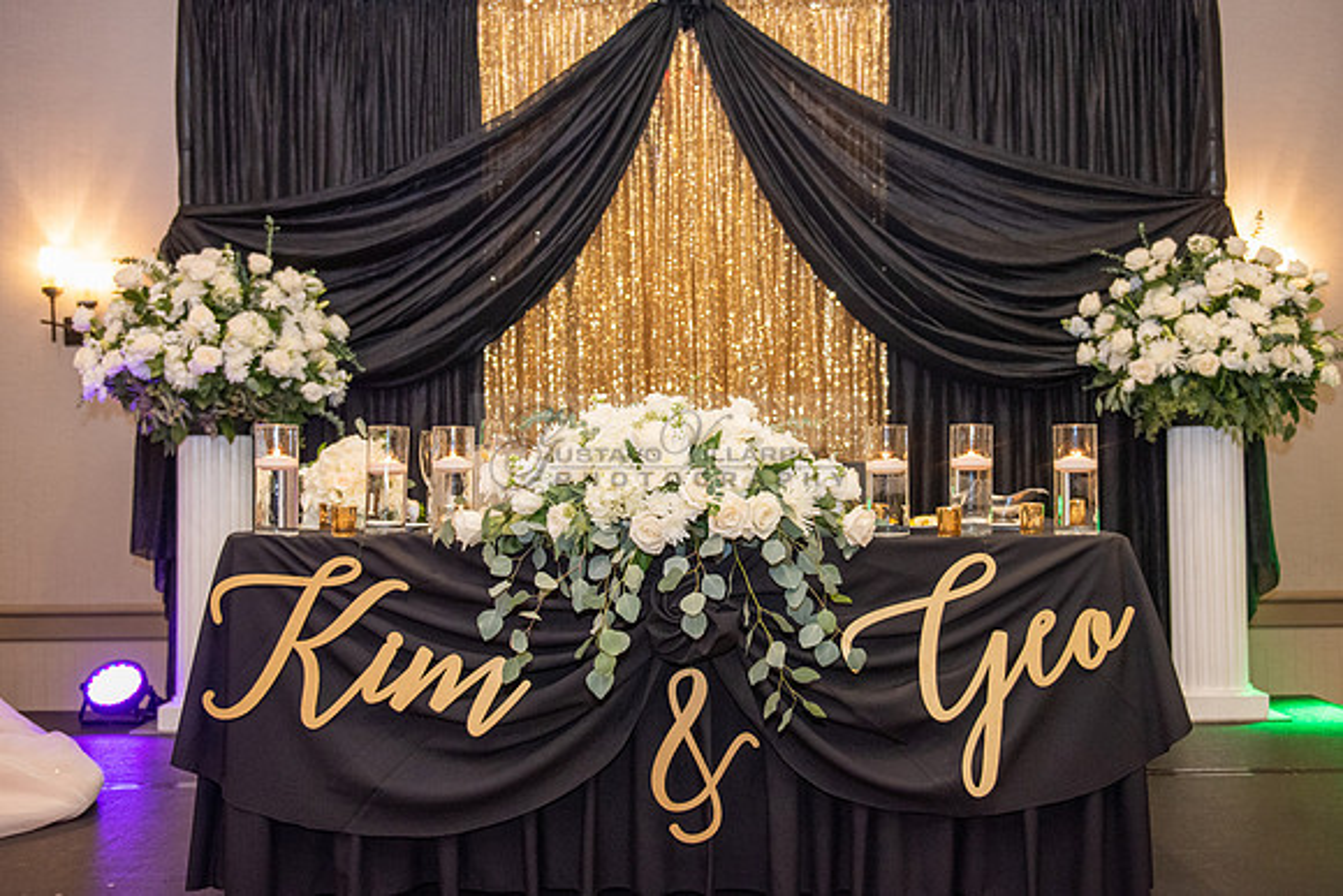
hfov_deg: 51.2
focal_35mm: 38
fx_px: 1402
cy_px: 418
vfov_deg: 35.4
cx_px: 693
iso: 1600
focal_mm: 32
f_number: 2.8
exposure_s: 1/125
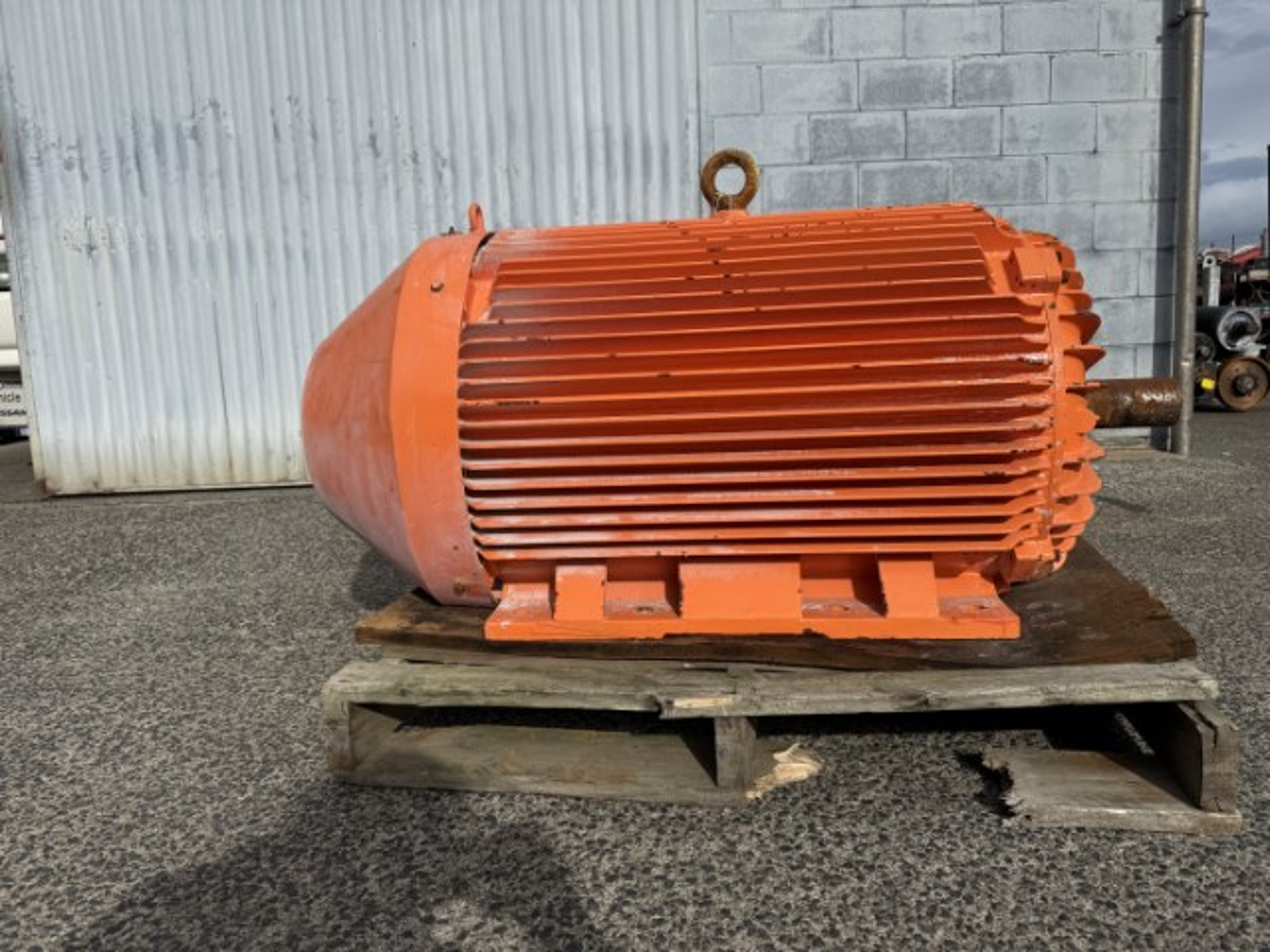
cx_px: 635
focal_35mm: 24
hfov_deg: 71.6
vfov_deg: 56.8
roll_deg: +2.9
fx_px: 881
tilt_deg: -7.2
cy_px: 476
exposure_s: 1/5348
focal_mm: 6.76
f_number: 1.78
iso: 80
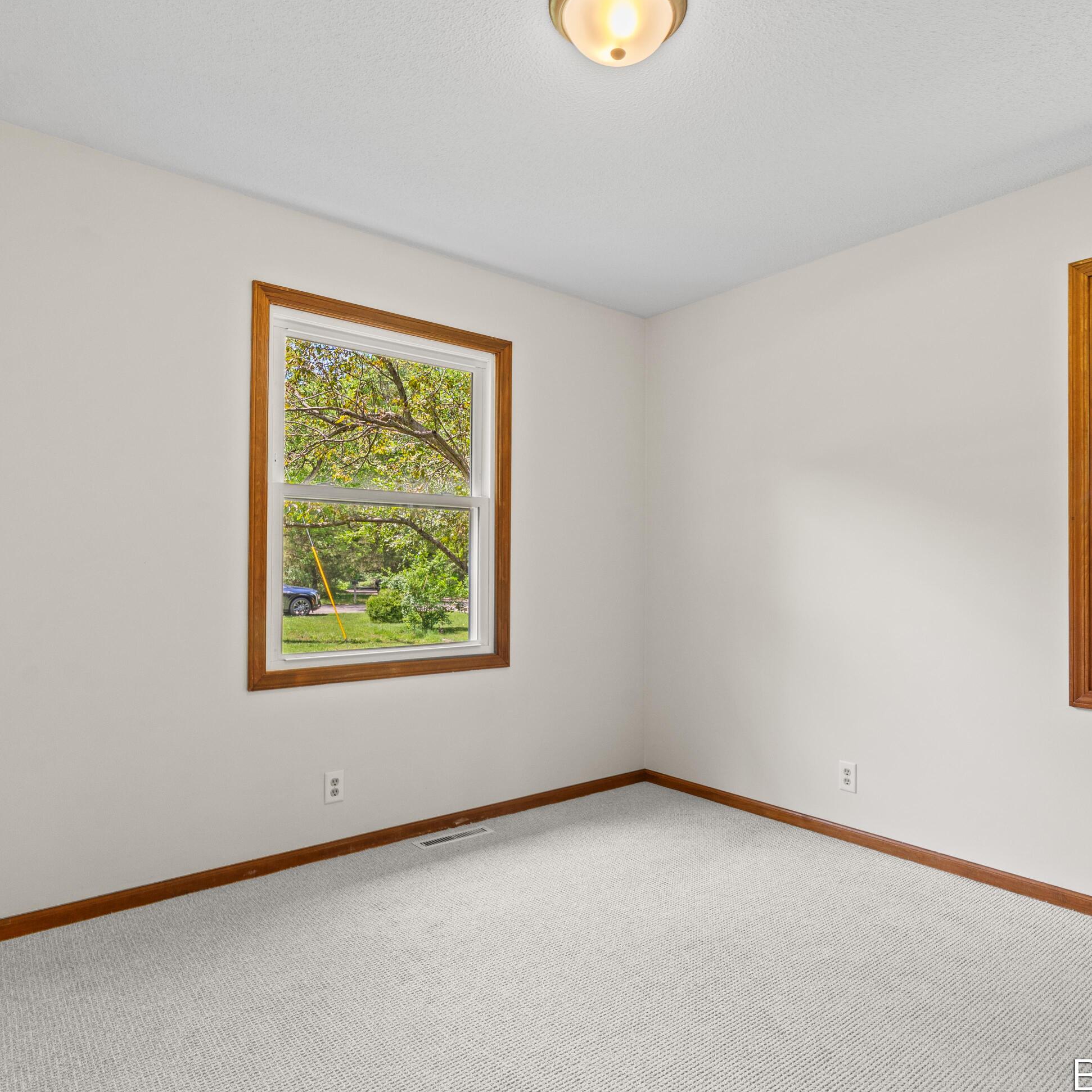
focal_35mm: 21
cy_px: 548
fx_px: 749
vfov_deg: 72.1
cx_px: 587
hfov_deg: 72.0
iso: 250
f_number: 8
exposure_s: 1/4
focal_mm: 16
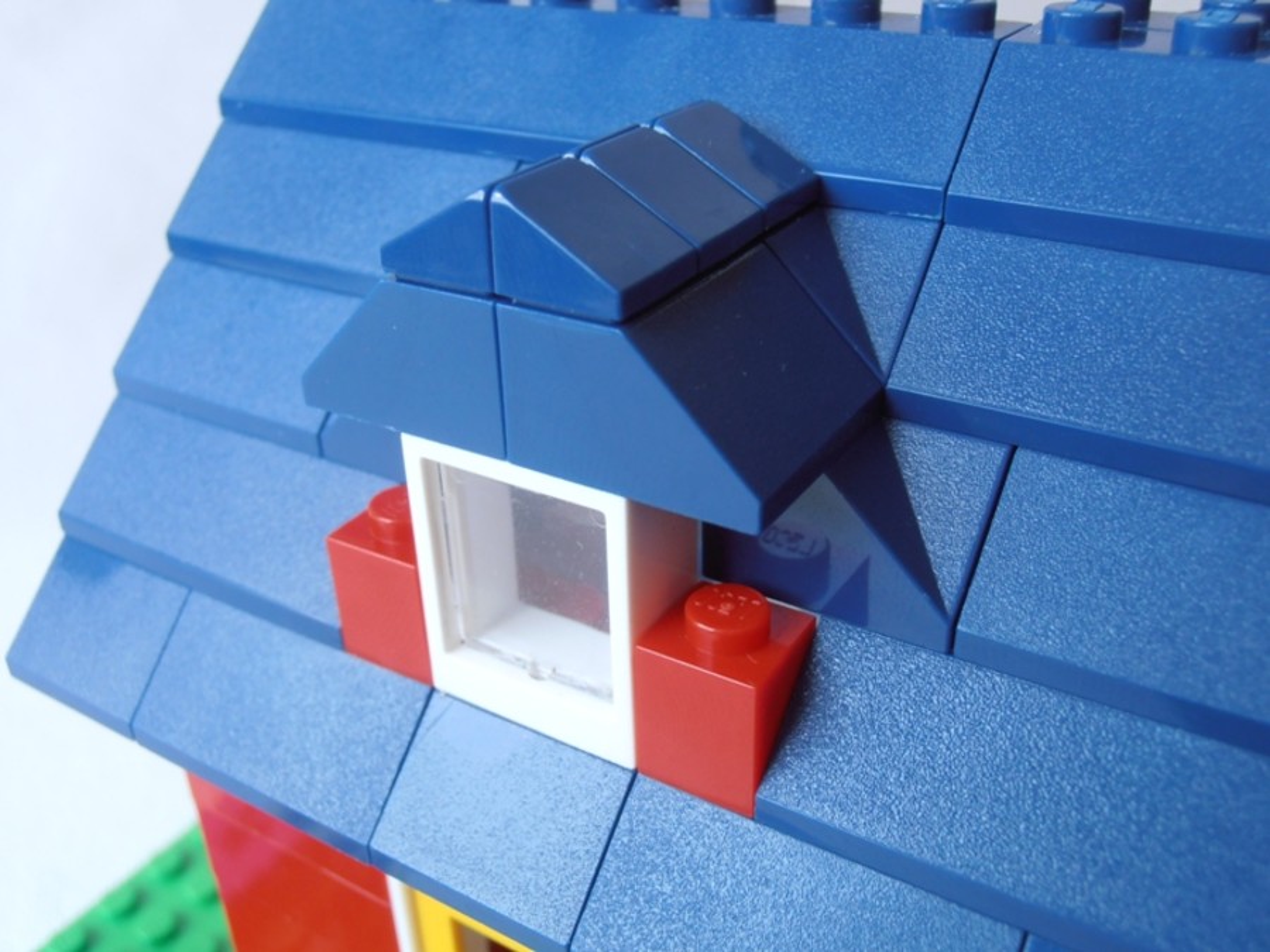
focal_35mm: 37
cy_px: 476
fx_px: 1357
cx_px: 635
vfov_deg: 38.7
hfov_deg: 50.1
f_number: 3.9
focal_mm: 6.61
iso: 100
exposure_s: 1/40
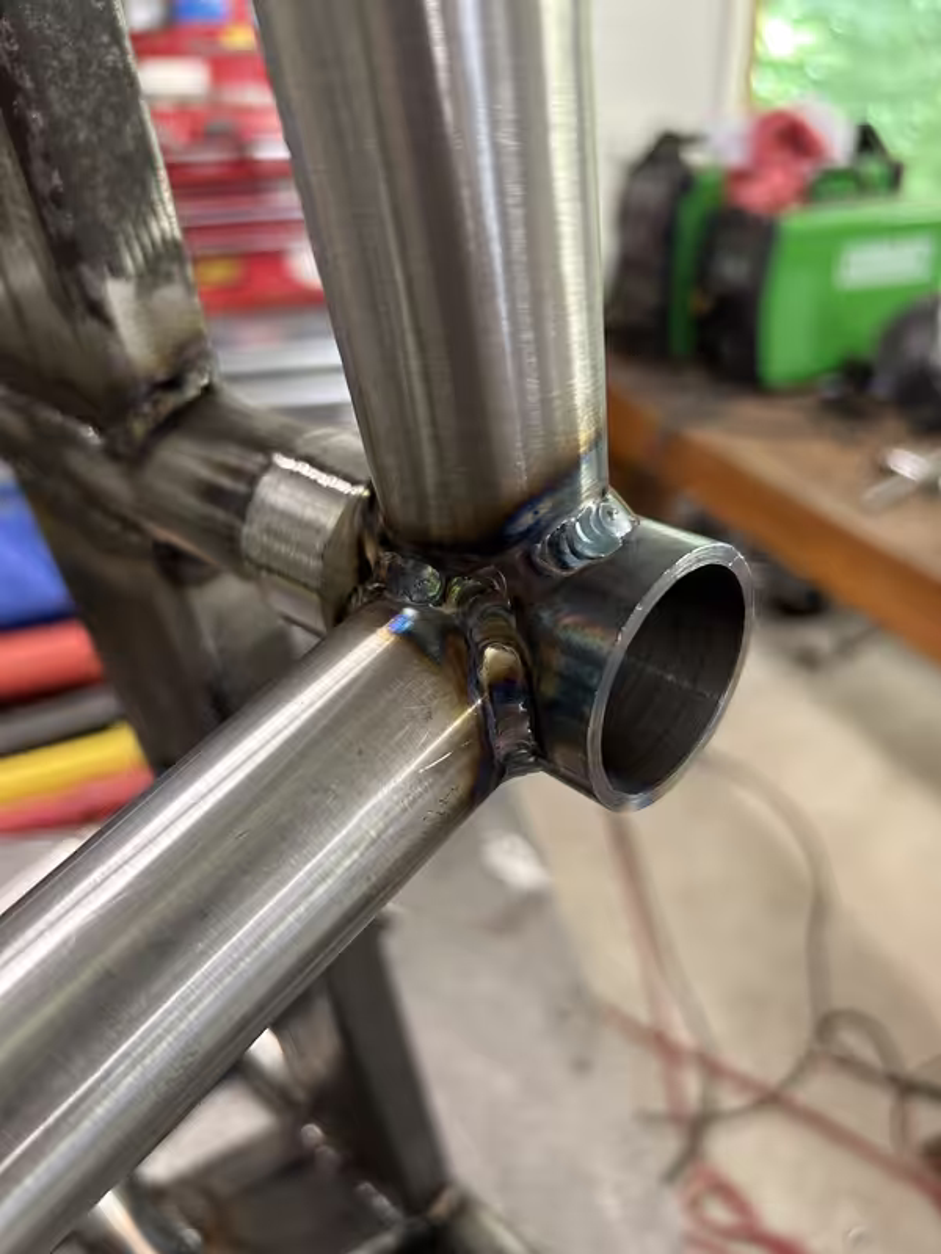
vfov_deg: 67.3
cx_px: 470
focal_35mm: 26
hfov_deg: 53.1
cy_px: 627
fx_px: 942
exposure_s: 1/60
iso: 160
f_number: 1.5
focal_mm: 5.7
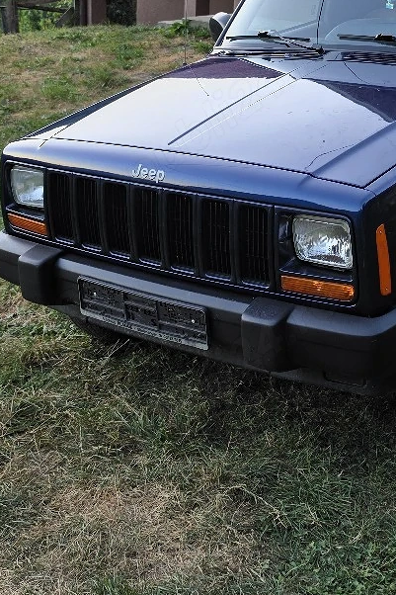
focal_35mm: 53
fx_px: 875
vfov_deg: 36.7
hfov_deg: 25.2
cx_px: 297
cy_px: 150
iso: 25
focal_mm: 6.5
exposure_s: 1/182
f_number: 1.4
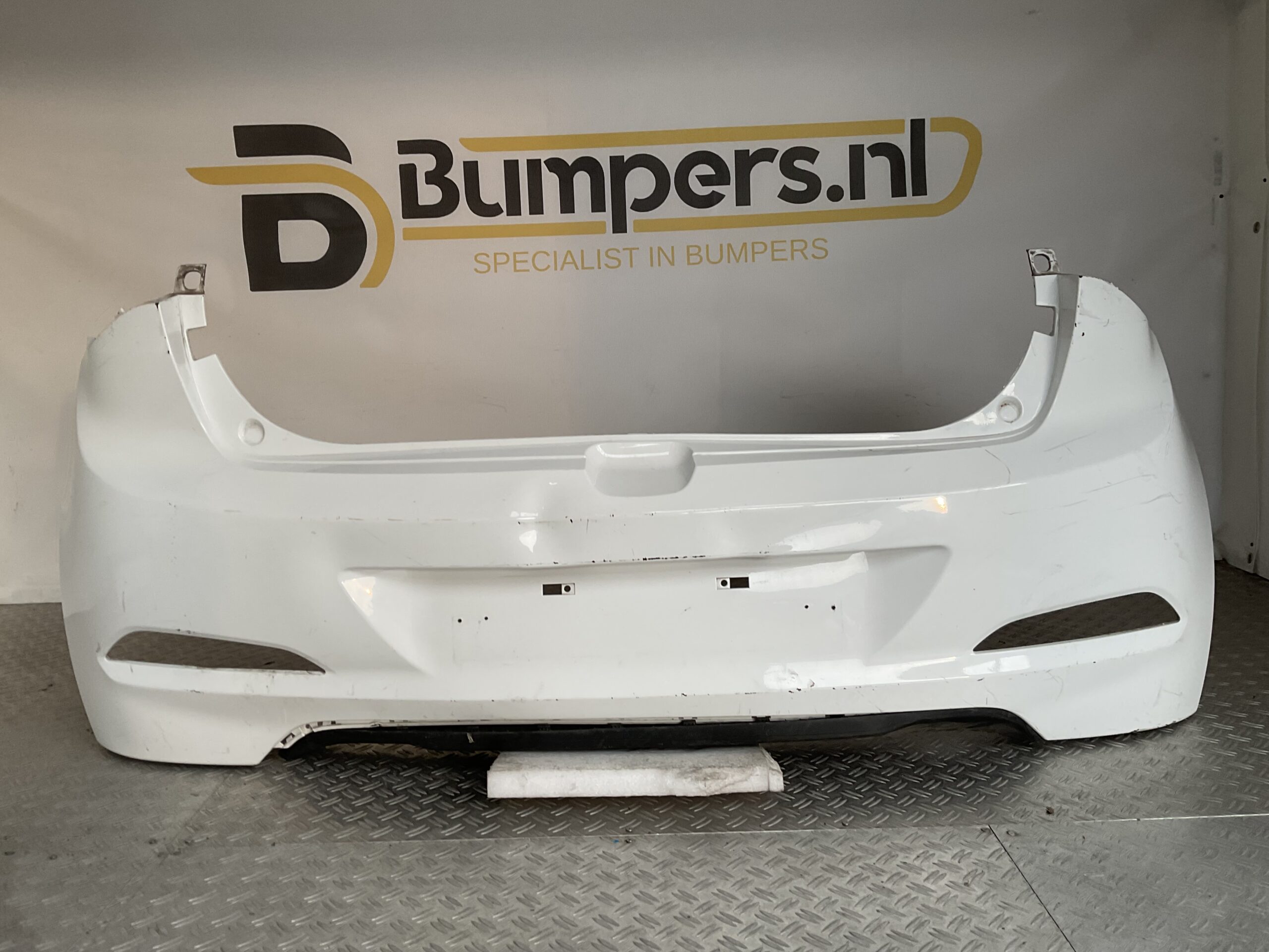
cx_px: 634
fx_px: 1063
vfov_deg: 48.2
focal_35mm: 29
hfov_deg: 61.7
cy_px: 476
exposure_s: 1/120
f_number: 1.8
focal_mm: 3
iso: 32
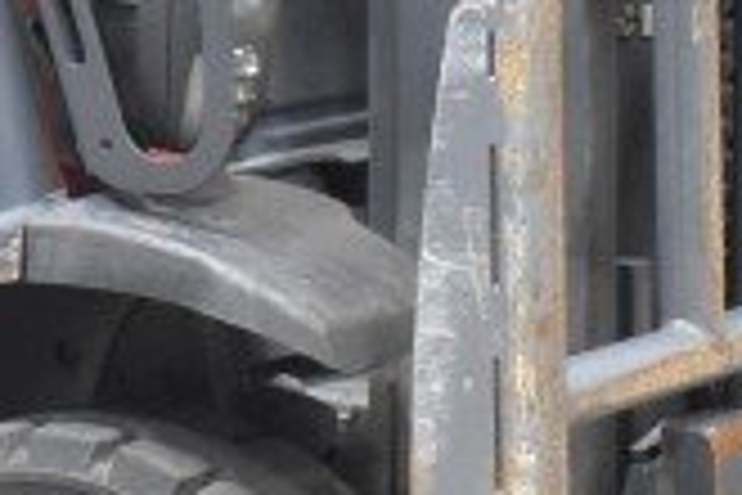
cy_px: -324
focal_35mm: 370
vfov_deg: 3.7
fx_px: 7626
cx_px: -229
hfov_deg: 5.5
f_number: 7.1
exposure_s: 1/13
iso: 1600
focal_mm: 34
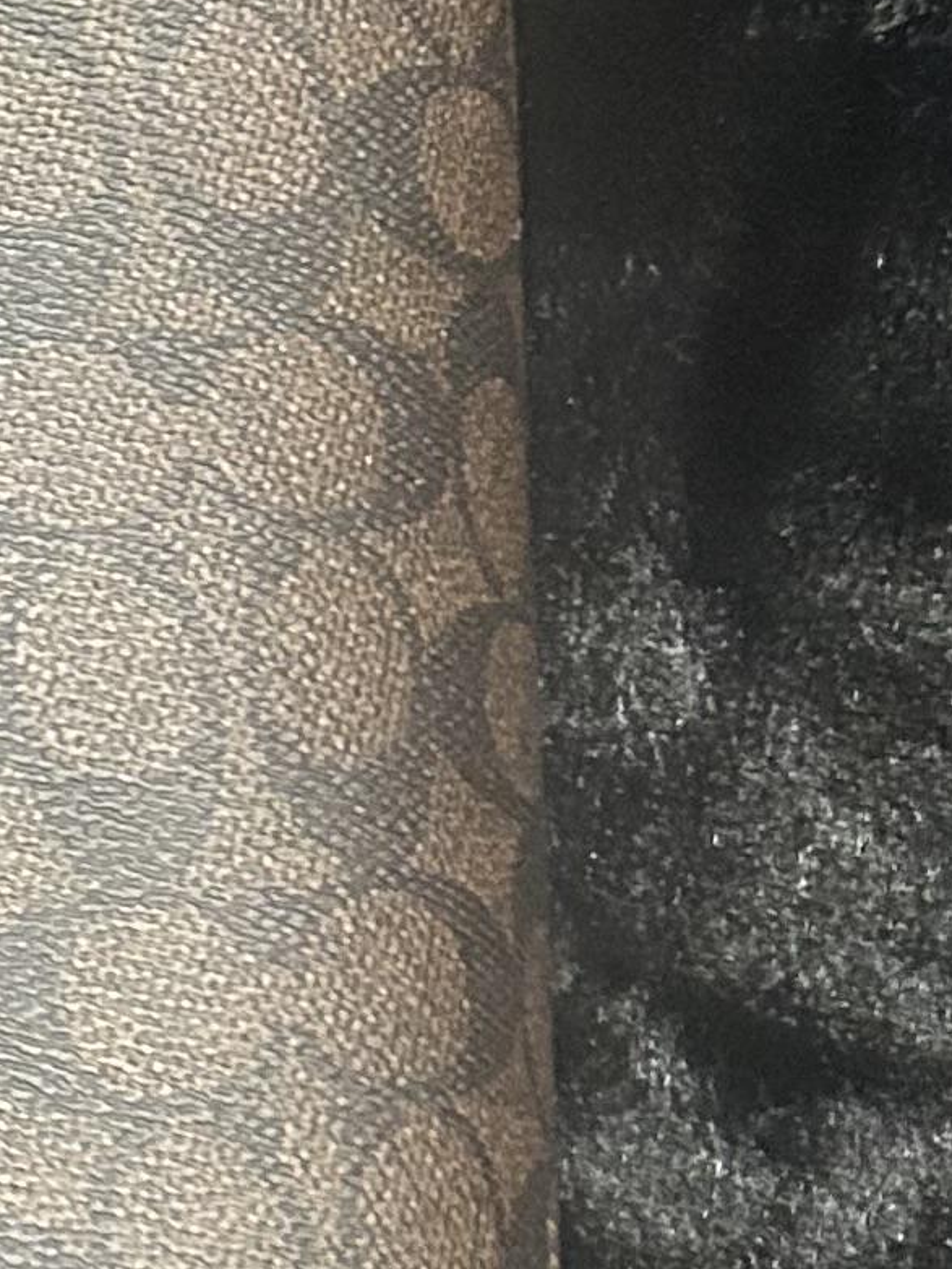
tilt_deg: -36.0
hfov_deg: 10.0
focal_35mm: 134
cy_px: 286
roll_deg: -2.9
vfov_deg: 14.6
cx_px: -1142
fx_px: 4911
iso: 640
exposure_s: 1/40
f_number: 1.5
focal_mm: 5.7
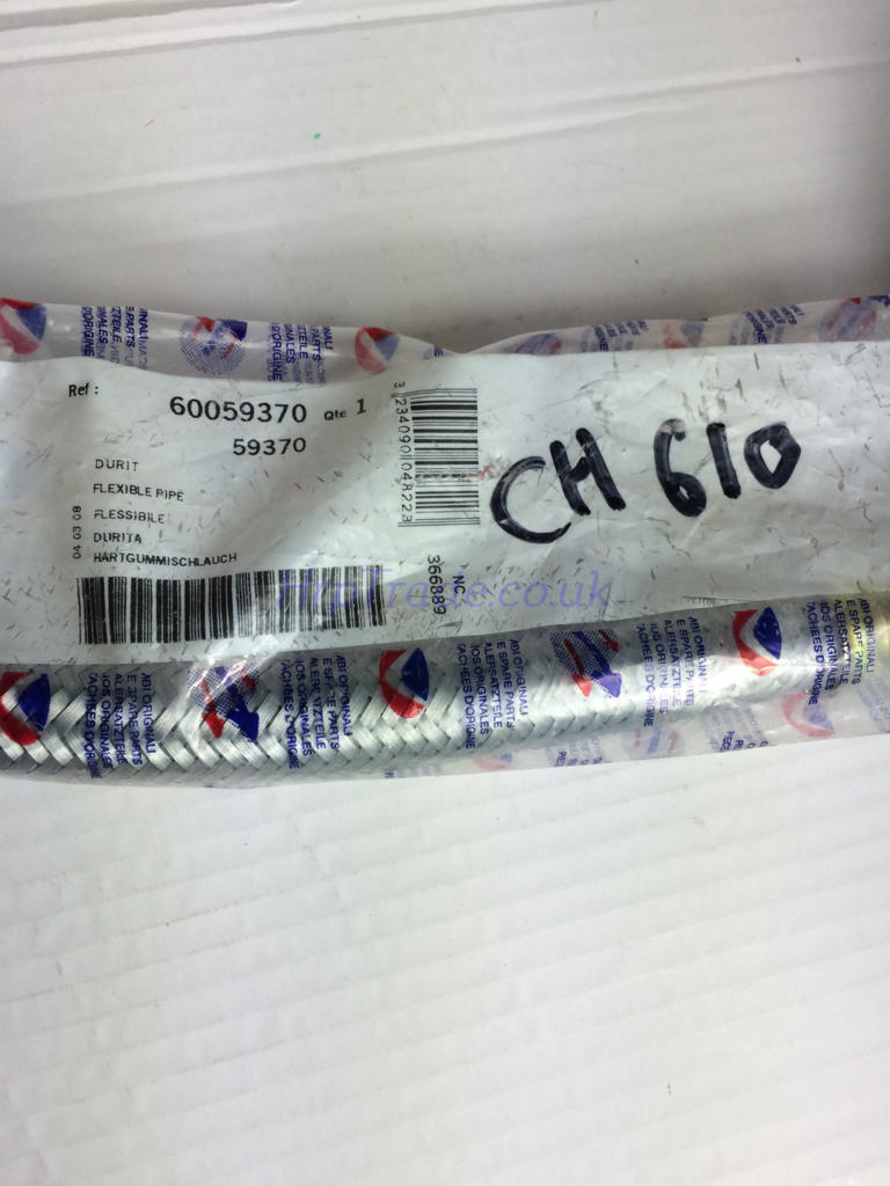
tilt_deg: -76.3
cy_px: 593
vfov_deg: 61.7
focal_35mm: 29
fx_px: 994
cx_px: 445
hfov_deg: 48.2
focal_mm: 4.15
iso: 32
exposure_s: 1/190
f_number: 2.2
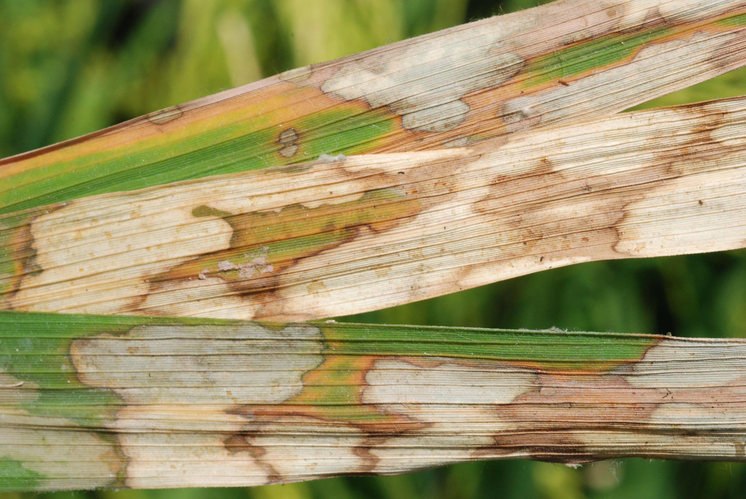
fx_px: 1867
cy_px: 250
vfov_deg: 15.2
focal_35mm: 90
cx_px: 373
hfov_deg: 22.6
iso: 400
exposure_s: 1/200
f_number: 22
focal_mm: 60
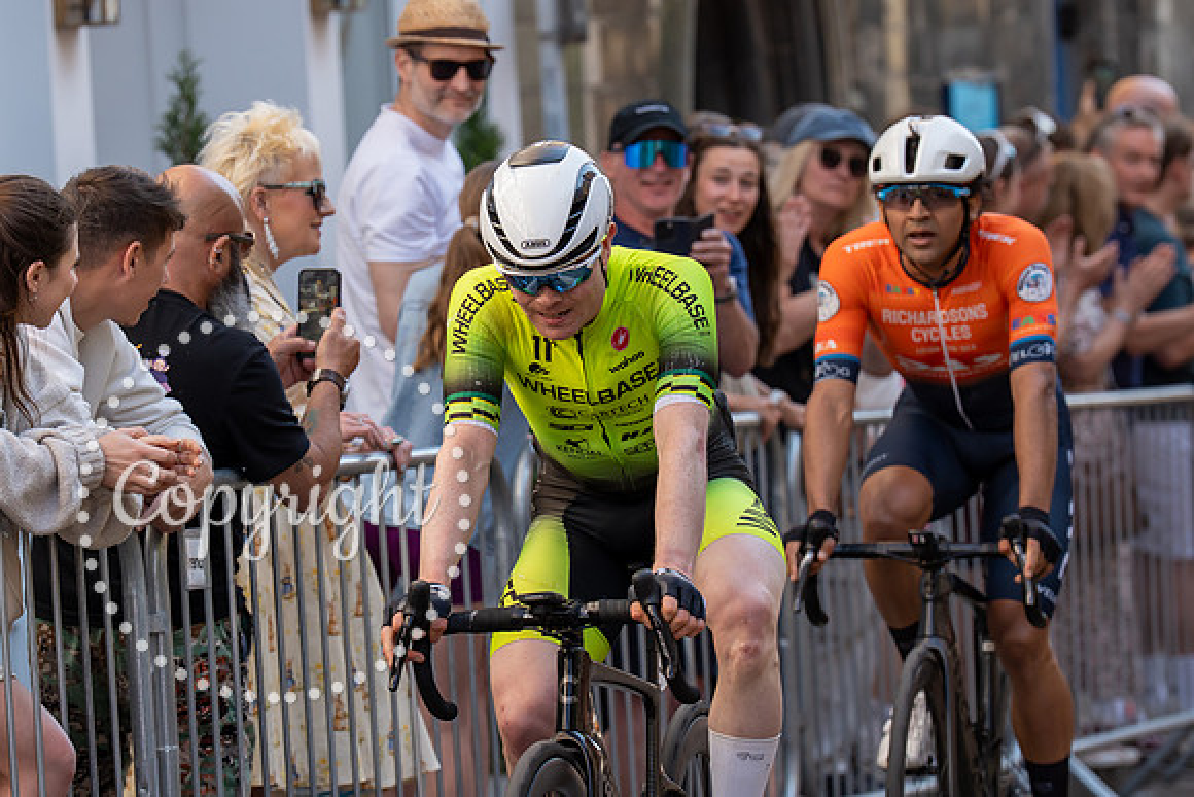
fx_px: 7867
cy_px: 405
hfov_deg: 8.7
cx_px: 660
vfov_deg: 5.8
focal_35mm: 237
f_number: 4
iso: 640
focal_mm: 160
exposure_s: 1/1000
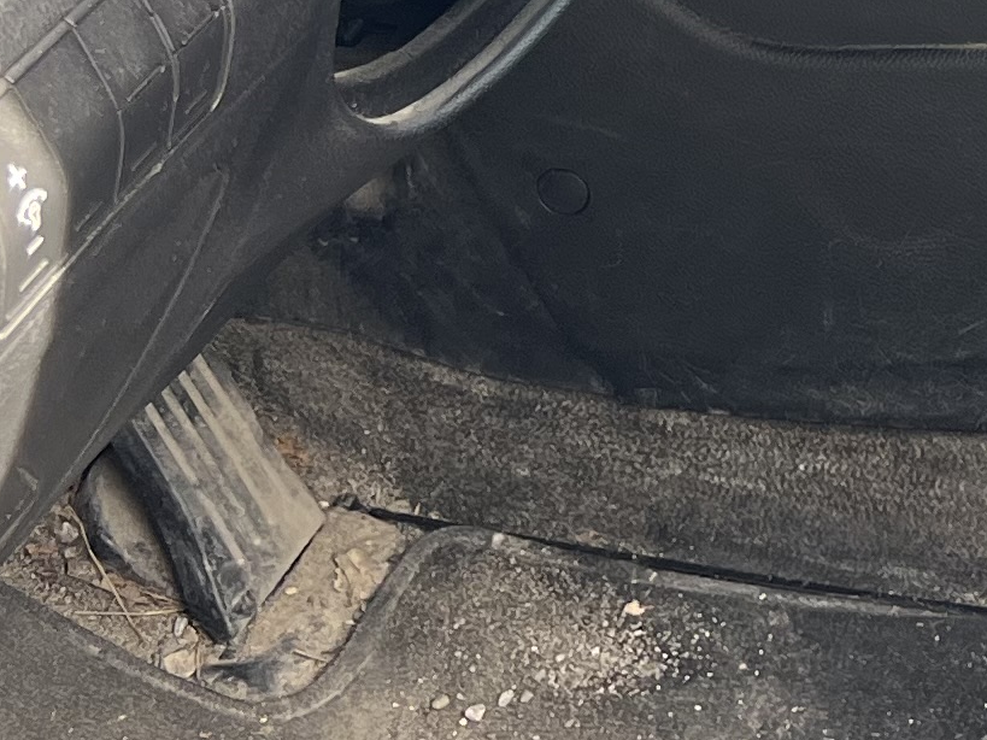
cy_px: -554
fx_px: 3649
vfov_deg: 10.9
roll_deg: -0.3
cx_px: 1851
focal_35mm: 128
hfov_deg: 13.6
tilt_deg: -25.7
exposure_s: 1/200
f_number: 1.5
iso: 50
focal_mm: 5.7
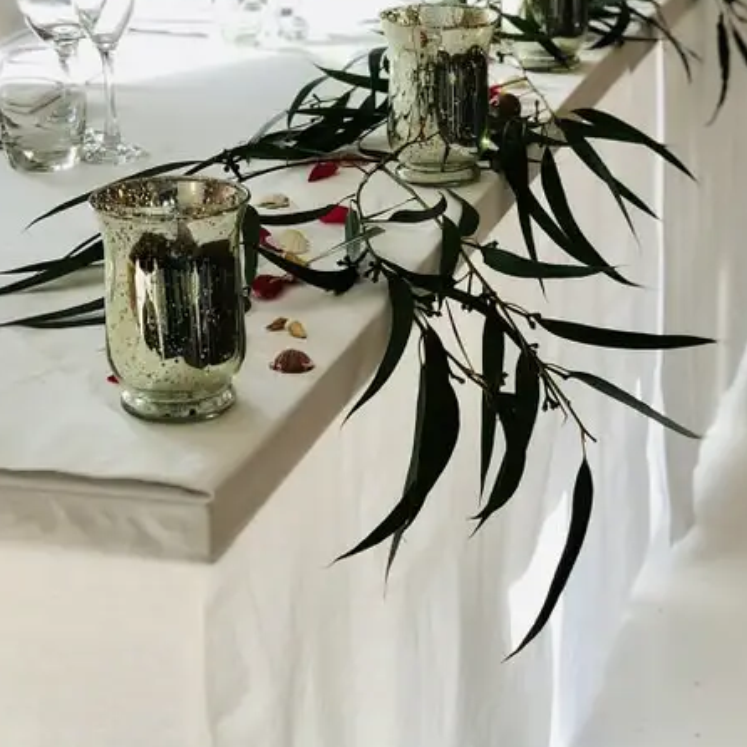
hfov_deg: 17.5
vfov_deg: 17.4
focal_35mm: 99
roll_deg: +0.1
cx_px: 514
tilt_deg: -13.3
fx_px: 2417
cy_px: 136
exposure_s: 1/50
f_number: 2.4
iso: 40
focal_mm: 6
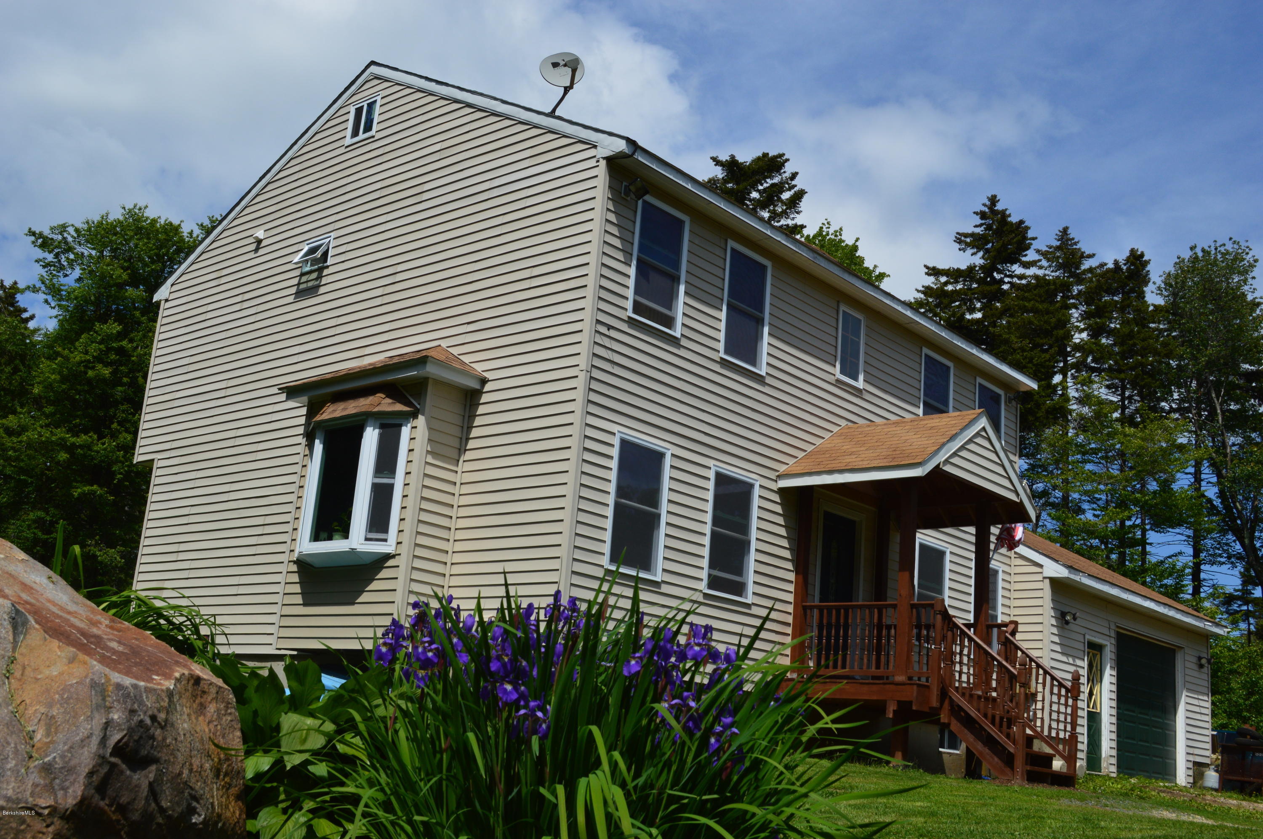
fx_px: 1367
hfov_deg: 49.6
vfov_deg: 34.1
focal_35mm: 39
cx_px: 632
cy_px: 420
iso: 250
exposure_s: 1/500
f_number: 11
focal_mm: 26
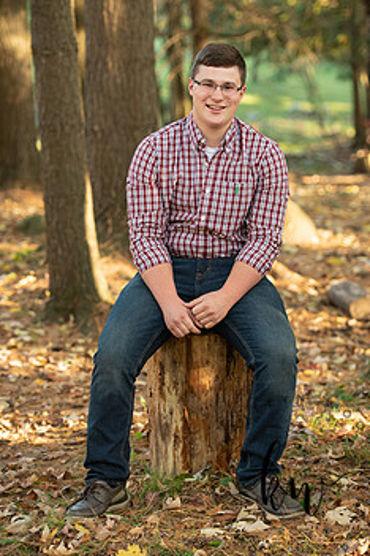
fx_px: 1819
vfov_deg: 17.3
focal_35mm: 118
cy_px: 225
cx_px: 202
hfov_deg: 11.6
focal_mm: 92
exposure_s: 1/200
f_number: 2.8
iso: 400
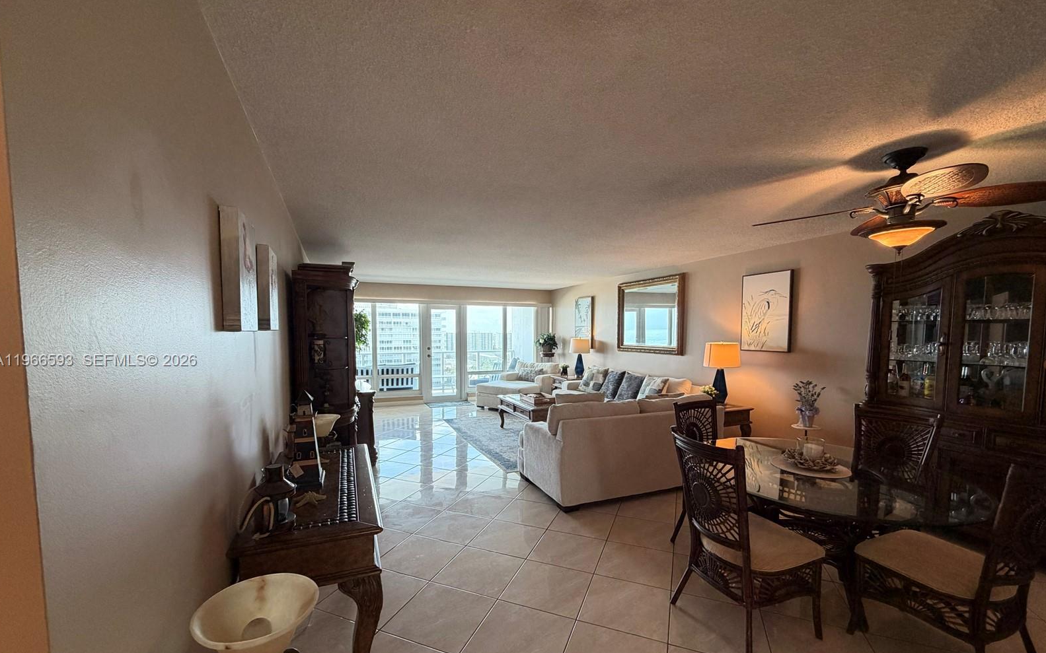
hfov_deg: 101.5
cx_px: 519
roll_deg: +0.1
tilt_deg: -3.7
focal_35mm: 15
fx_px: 428
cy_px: 361
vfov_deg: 74.5
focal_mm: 2.22
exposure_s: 1/60
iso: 200
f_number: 2.2
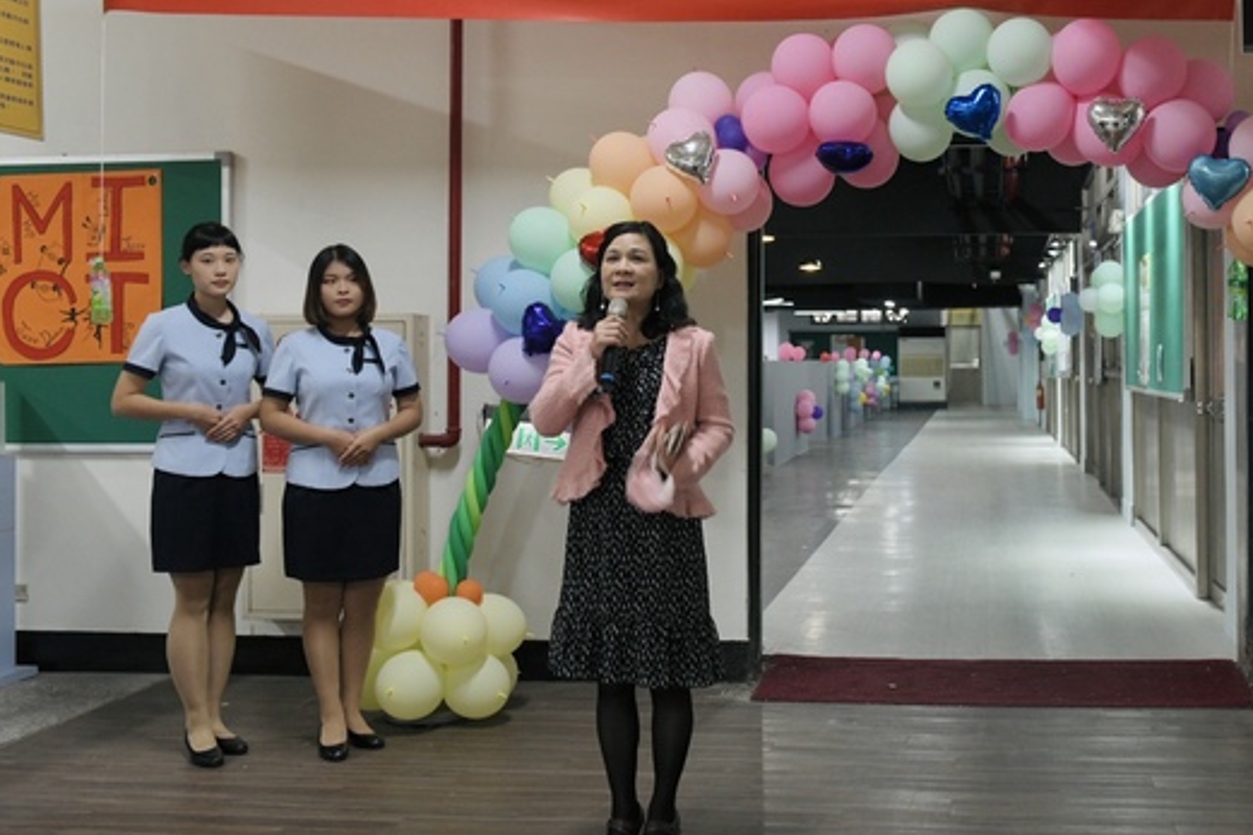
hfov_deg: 44.9
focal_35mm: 43
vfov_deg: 31.1
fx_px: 1496
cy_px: 350
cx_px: 813
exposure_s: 1/15
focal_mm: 32
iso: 1600
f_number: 5.6
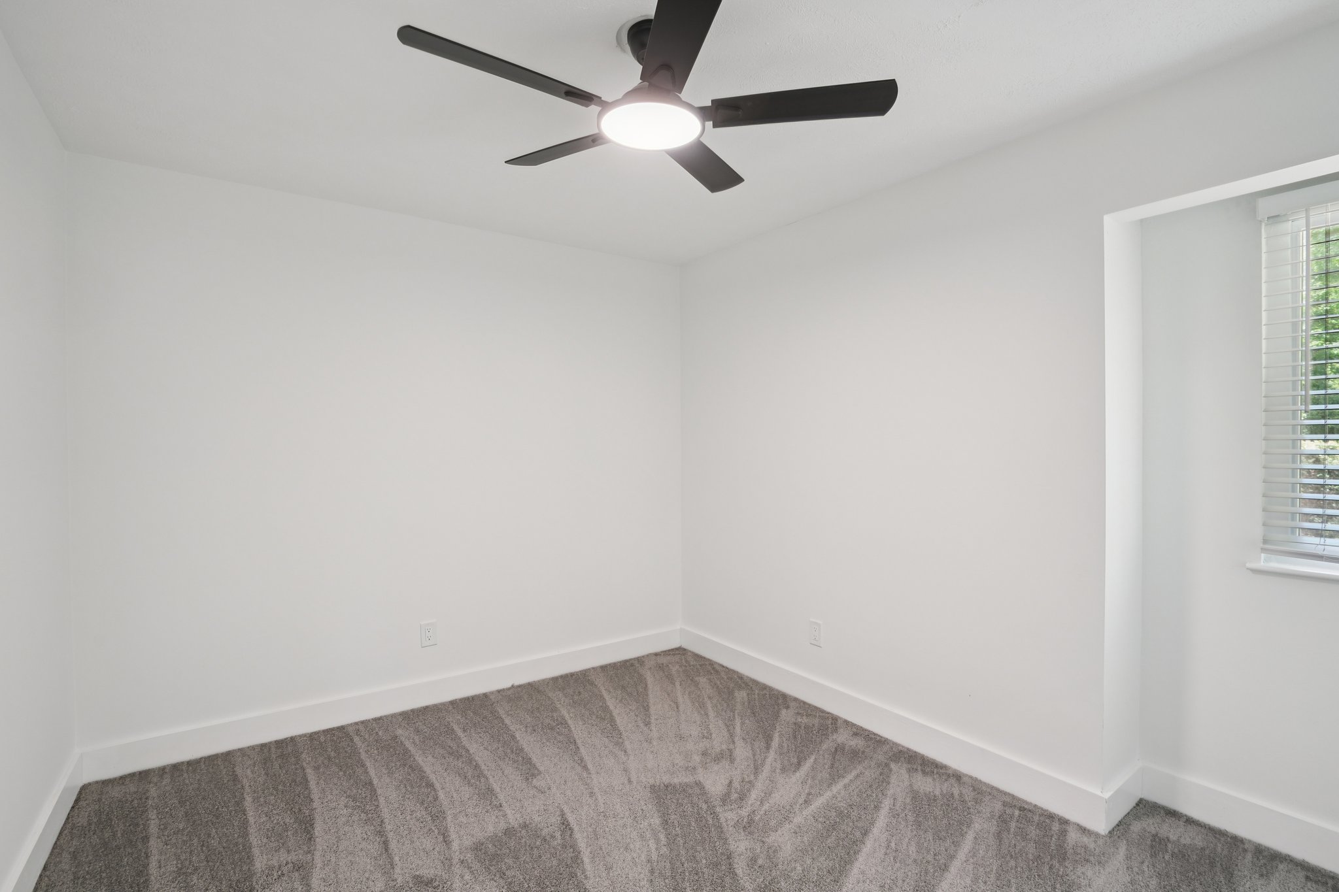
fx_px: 595
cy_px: 446
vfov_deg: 73.7
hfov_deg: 96.7
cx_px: 670
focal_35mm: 16
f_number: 8
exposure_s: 1/4
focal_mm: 16
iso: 400
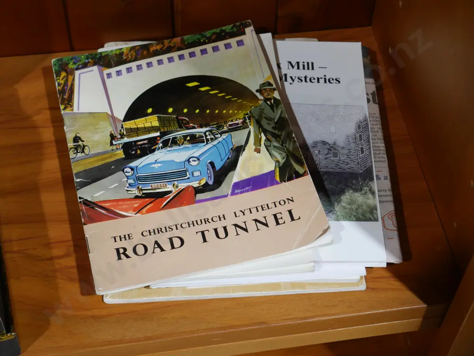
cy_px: 178
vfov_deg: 22.9
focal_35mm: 64
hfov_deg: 30.3
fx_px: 877
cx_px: 237
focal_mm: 32
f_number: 5.4
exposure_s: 1/80
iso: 1000
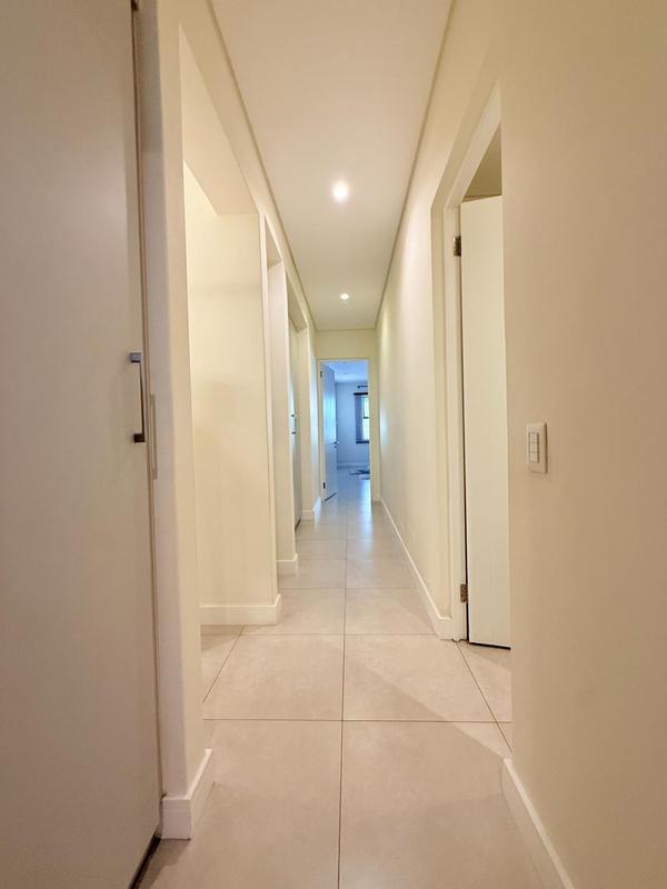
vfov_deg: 102.1
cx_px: 334
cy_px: 444
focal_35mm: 14
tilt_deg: -1.2
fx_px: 360
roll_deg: +1.6
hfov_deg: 85.7
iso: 320
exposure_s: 1/100
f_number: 2.2
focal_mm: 2.22
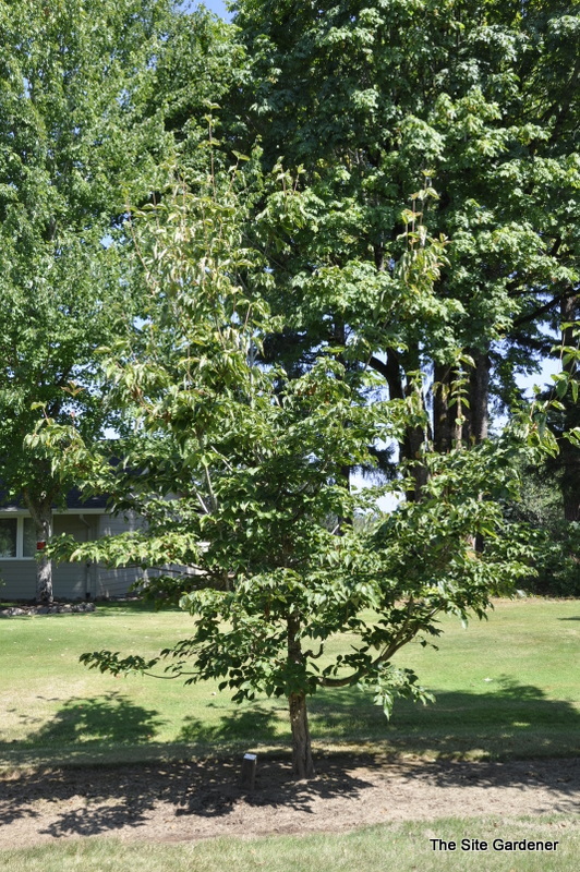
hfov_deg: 36.8
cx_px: 290
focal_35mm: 36
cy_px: 436
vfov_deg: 53.2
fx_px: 871
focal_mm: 24
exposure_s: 1/100
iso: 200
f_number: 10
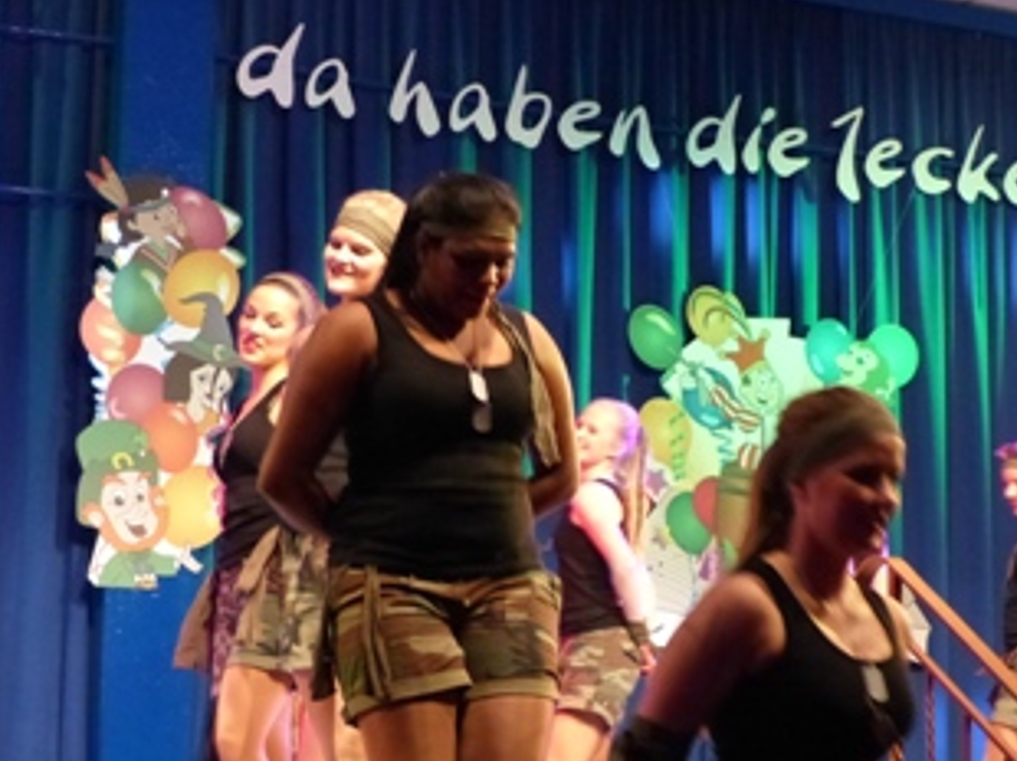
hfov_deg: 23.3
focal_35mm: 84
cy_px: 495
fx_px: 2466
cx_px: 581
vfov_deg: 17.5
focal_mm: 9.1
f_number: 2.8
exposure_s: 1/30
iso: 800
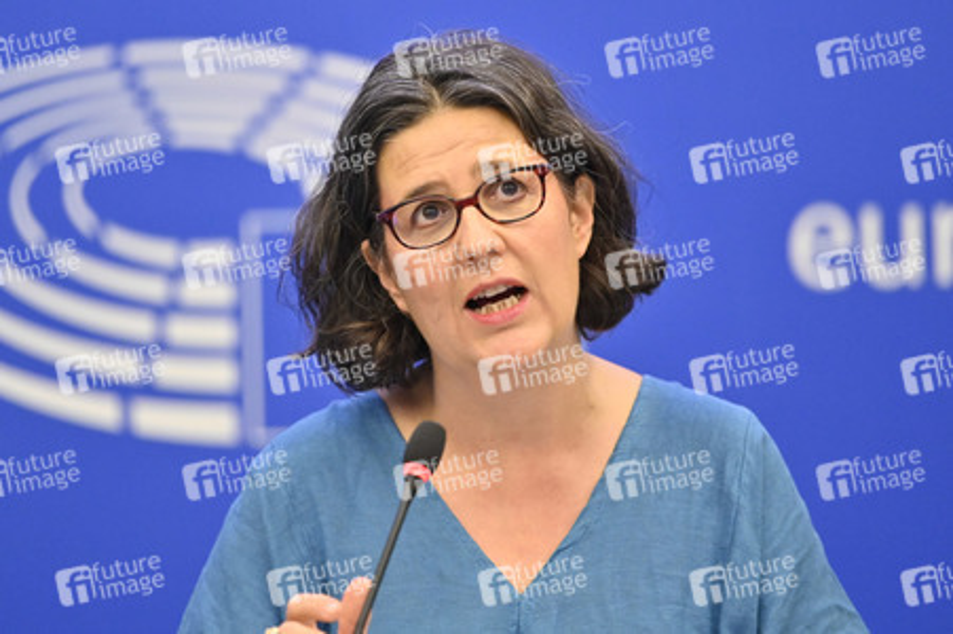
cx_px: 476
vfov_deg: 6.9
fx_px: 5290
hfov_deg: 10.3
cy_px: 317
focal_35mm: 200
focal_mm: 200
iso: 5000
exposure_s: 1/800
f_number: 2.8
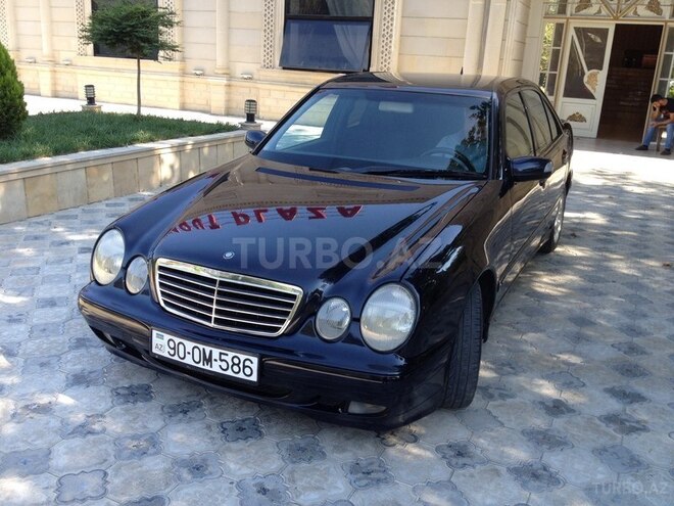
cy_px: 253
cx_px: 337
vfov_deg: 40.7
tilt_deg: -18.1
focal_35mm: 35
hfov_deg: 52.6
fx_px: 681
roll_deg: -1.8
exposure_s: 1/216
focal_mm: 4.28
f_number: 2.4
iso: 50
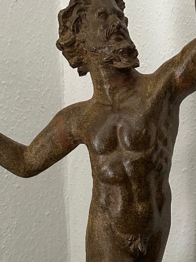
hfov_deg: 21.5
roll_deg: -1.0
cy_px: 208
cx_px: 125
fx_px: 514
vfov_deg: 28.0
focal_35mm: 68
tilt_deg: -19.4
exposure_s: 1/60
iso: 500
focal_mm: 5.7
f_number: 1.5
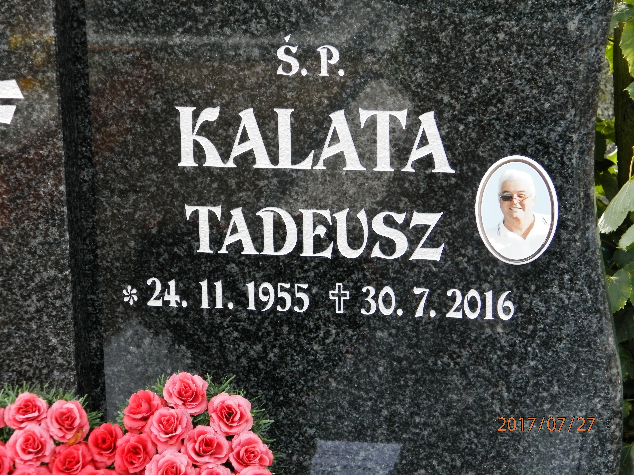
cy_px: 238
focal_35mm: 106
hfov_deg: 18.5
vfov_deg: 14.0
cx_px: 317
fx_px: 1941
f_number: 4.5
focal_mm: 19
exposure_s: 1/100
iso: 200
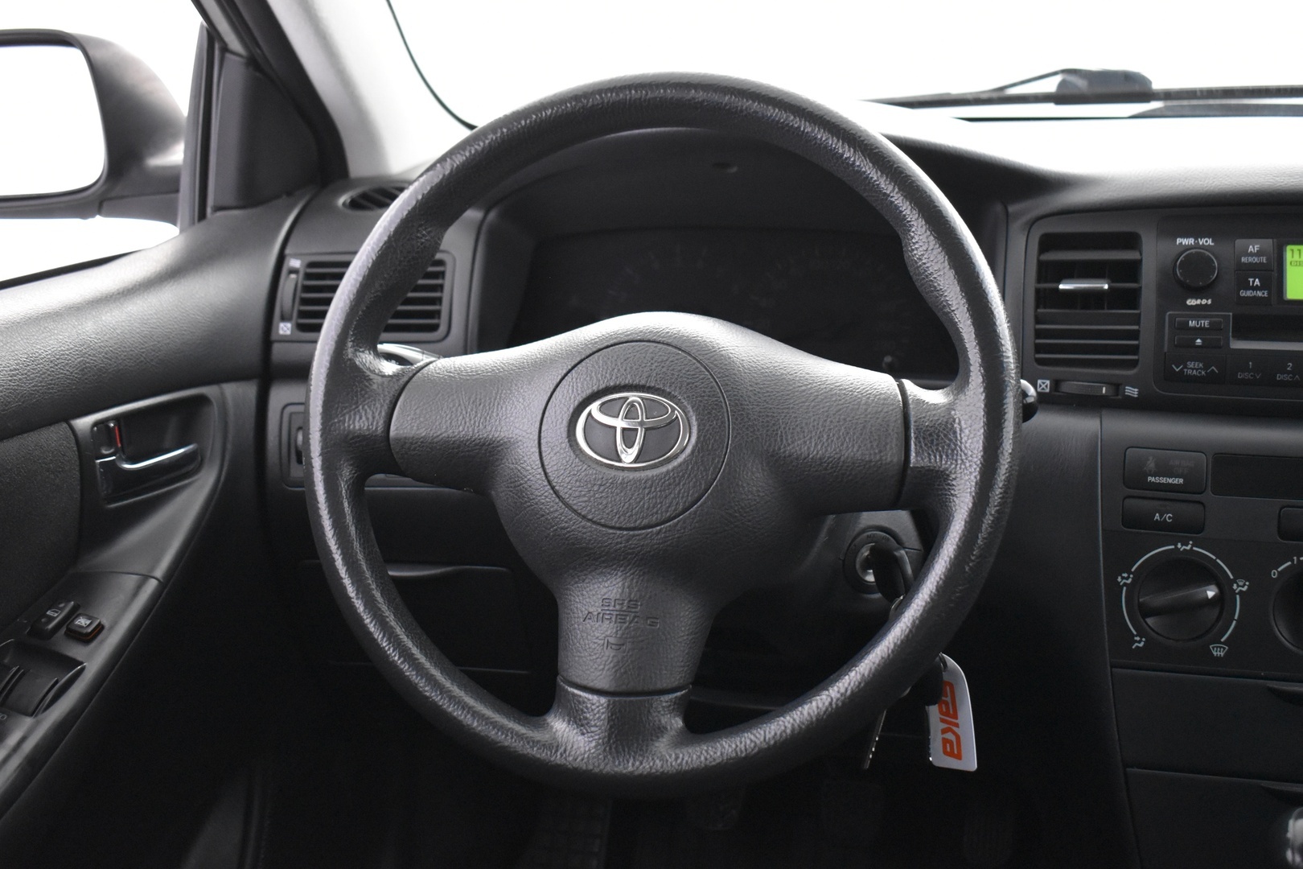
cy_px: 434
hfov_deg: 46.4
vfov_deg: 31.9
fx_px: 1520
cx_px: 652
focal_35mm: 42
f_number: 4.2
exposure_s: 1/15
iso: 3200
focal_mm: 28
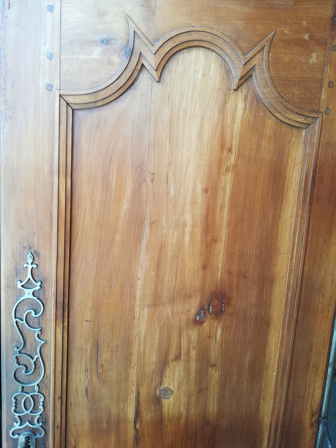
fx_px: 336
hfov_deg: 53.1
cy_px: 224
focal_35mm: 26
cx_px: 168
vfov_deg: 67.3
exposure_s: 1/60
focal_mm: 3.83
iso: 64
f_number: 2.2
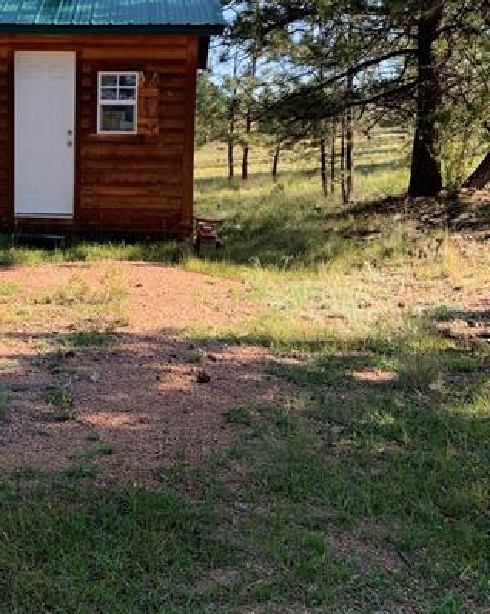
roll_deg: -2.1
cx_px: 95
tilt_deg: -6.1
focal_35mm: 49
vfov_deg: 38.0
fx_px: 889
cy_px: 259
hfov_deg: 30.1
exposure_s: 1/546
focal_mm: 4.25
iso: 25
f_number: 1.8
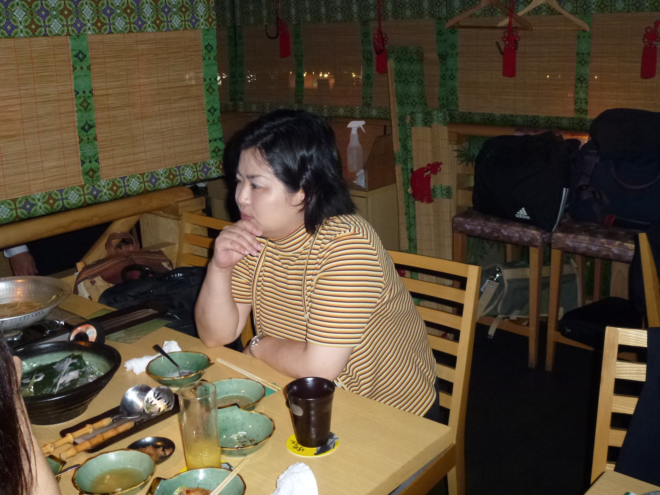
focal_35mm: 38
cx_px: 330
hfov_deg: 49.0
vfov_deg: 37.7
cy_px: 248
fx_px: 725
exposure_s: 1/60
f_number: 3.8
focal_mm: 6.8
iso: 320
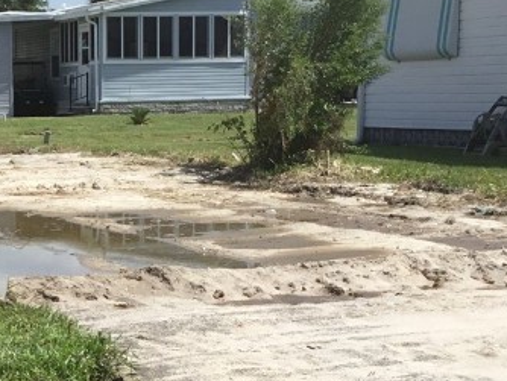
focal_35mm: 95
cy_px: 291
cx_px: 15
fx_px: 1392
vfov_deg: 15.5
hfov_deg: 20.1
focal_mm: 3.3
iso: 25
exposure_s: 1/1538
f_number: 2.4
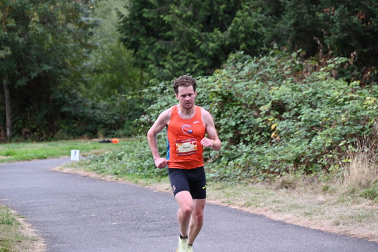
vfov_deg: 11.4
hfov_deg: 17.1
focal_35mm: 120
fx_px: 1260
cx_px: 189
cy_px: 126
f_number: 6.3
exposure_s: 1/125
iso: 1100
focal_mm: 120
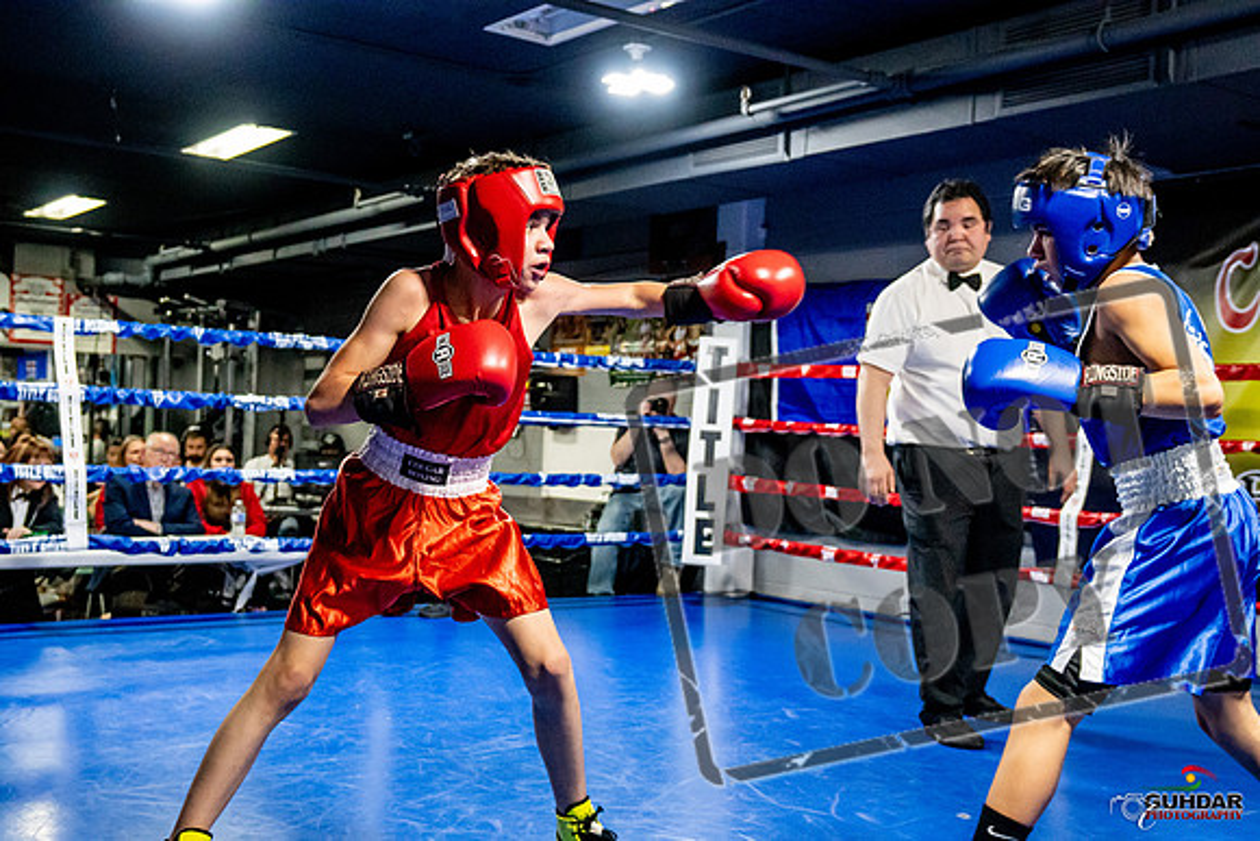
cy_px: 420
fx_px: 1400
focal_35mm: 40
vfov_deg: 33.4
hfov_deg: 48.4
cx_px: 630
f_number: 2.8
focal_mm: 27
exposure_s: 1/800
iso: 5000
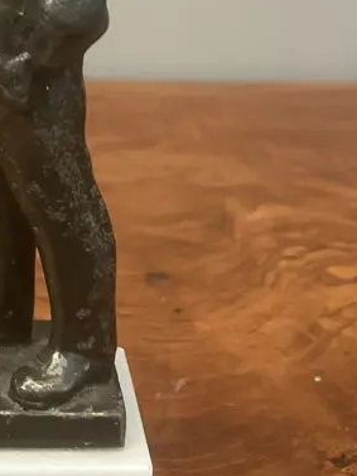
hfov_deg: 18.8
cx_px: -4
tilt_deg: -14.1
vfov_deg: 25.2
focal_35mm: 76
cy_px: 88
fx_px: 1044
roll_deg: +0.8
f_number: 1.8
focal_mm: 3.99
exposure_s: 1/33
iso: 250
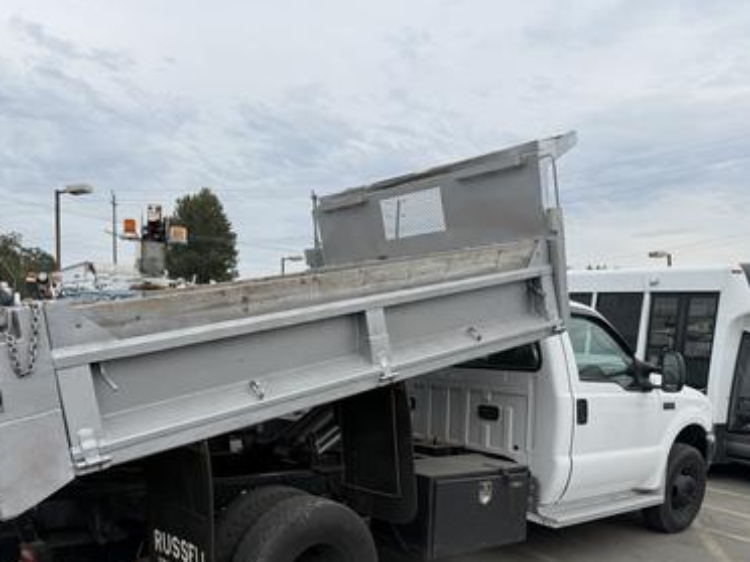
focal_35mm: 31
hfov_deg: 58.1
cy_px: 357
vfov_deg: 45.0
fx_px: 672
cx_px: 325
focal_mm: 6.76
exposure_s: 1/4167
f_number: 1.78
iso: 80
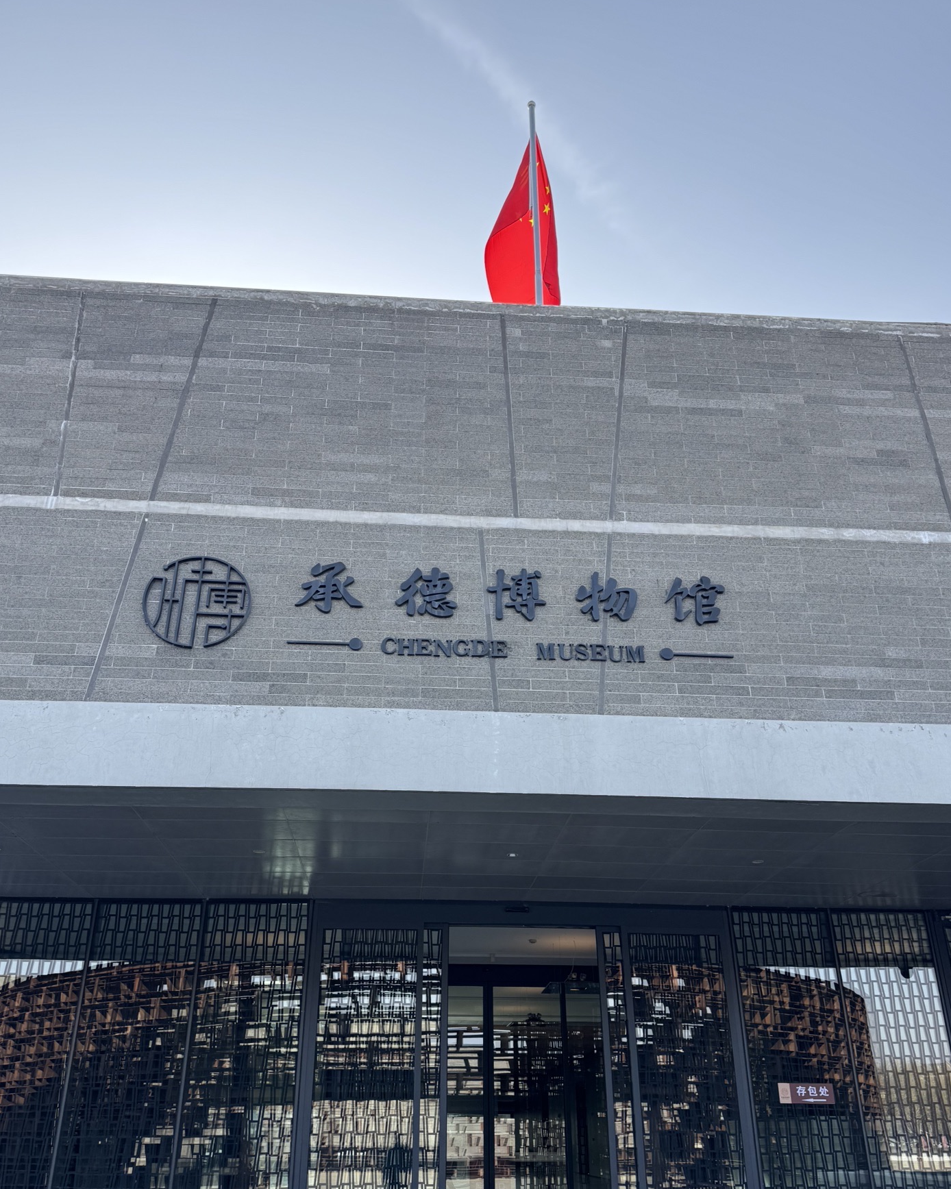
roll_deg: +1.0
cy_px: 678
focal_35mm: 27
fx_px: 950
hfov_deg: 53.2
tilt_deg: +24.0
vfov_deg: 63.8
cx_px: 469
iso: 80
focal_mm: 6.76
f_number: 1.78
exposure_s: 1/1076
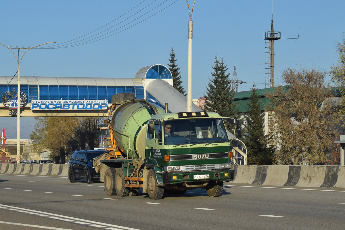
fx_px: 791
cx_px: 172
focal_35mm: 82
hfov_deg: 24.6
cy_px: 115
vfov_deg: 16.6
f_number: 7.1
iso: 200
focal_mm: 55
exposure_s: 1/1000
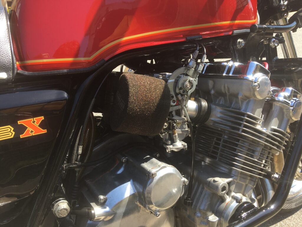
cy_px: 114
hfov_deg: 61.7
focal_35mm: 29
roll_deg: -0.8
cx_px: 151
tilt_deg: -24.2
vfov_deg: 48.2
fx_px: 253
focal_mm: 4.15
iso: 25
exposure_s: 1/300
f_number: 2.2
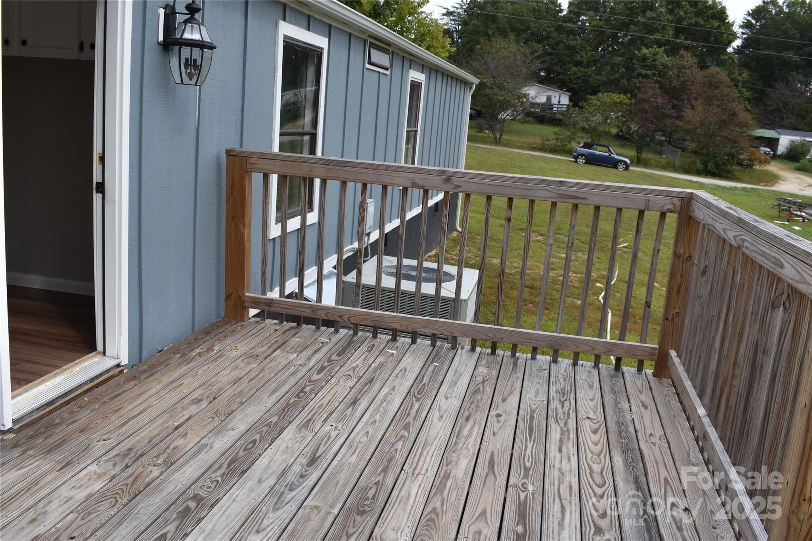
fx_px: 744
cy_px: 270
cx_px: 406
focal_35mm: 33
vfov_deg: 40.0
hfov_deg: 57.2
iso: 200
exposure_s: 1/320
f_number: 9
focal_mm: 22
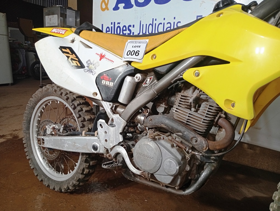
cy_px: 106
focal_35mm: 27
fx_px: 219
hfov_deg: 65.2
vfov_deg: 51.5
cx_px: 140
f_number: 1.8
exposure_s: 1/60
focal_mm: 3.98
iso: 156
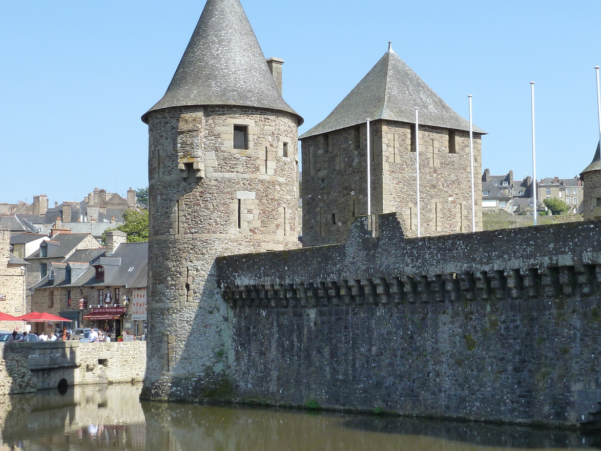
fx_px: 1042
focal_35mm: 60
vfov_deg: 24.4
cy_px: 253
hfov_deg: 32.0
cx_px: 388
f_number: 4
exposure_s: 1/320
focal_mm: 7.3
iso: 125
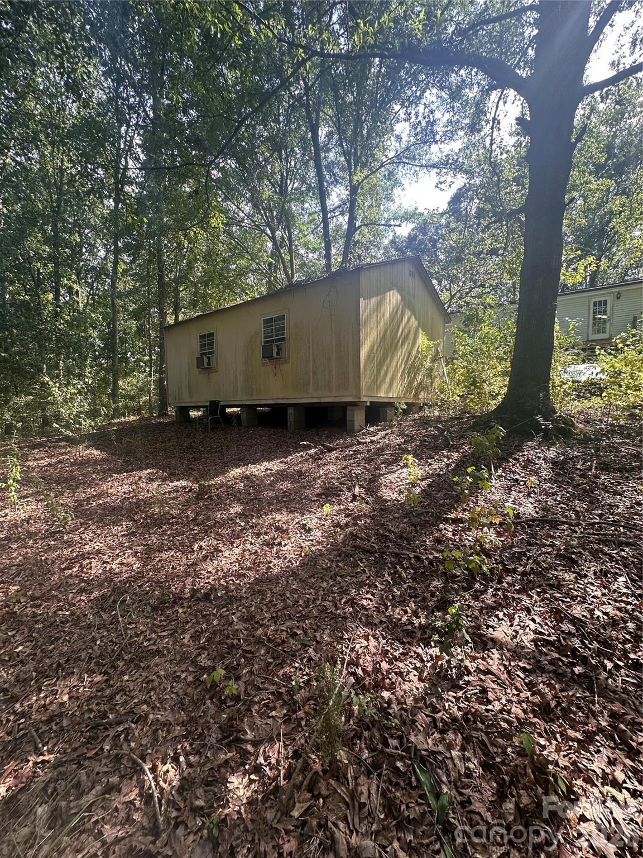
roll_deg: +0.2
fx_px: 347
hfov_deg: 85.7
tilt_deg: -2.8
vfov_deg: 102.1
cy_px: 429
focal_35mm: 14
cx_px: 322
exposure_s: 1/135
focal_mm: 2.22
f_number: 2.2
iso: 40
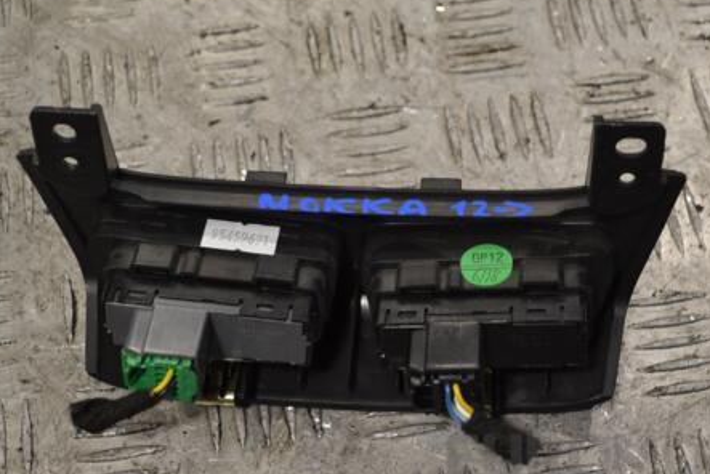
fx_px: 1362
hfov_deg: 29.2
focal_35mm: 69
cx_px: 417
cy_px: 245
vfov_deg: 19.8
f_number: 5.6
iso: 400
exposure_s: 1/125
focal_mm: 34
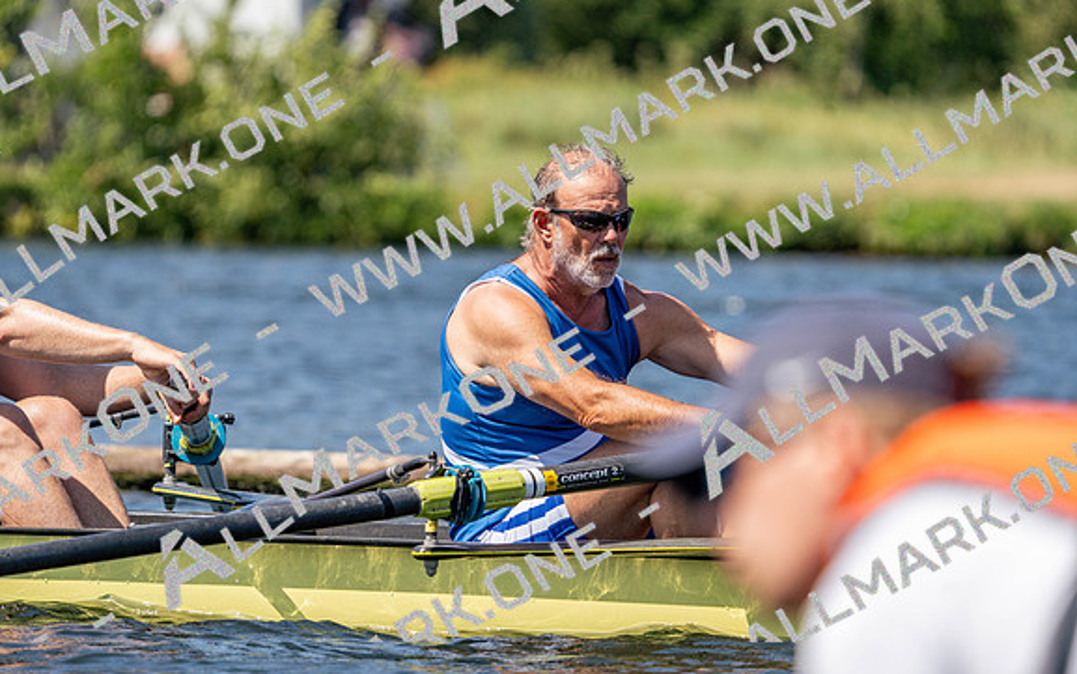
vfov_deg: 3.5
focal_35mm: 380
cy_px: 322
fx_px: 11157
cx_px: 539
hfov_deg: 5.5
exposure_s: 1/2000
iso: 320
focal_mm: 371
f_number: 6.3
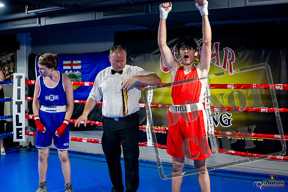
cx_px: 144
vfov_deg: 27.0
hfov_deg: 39.6
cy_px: 96
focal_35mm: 50
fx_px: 400
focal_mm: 50
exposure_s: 1/800
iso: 3200
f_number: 2
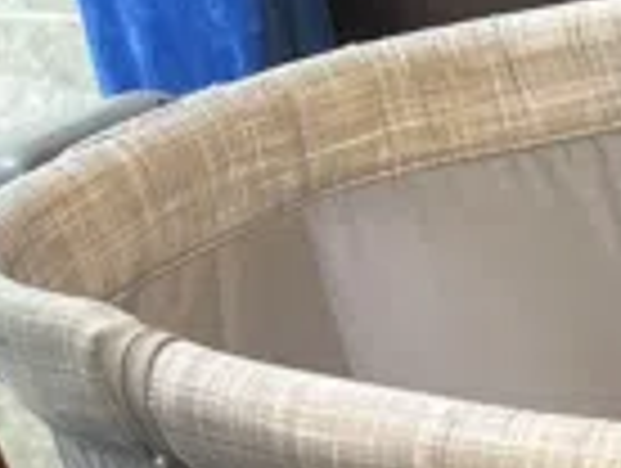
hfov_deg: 15.4
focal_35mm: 111
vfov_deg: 12.1
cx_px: 1094
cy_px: 891
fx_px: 1995
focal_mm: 6.86
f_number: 1.78
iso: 500
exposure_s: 1/50
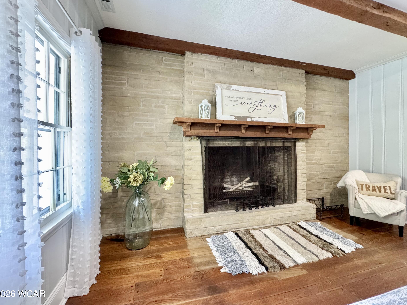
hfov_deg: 98.2
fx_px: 176
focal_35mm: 15
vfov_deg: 81.7
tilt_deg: +0.1
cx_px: 206
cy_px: 145
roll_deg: -0.5
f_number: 2.2
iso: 640
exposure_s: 1/60
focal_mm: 2.22
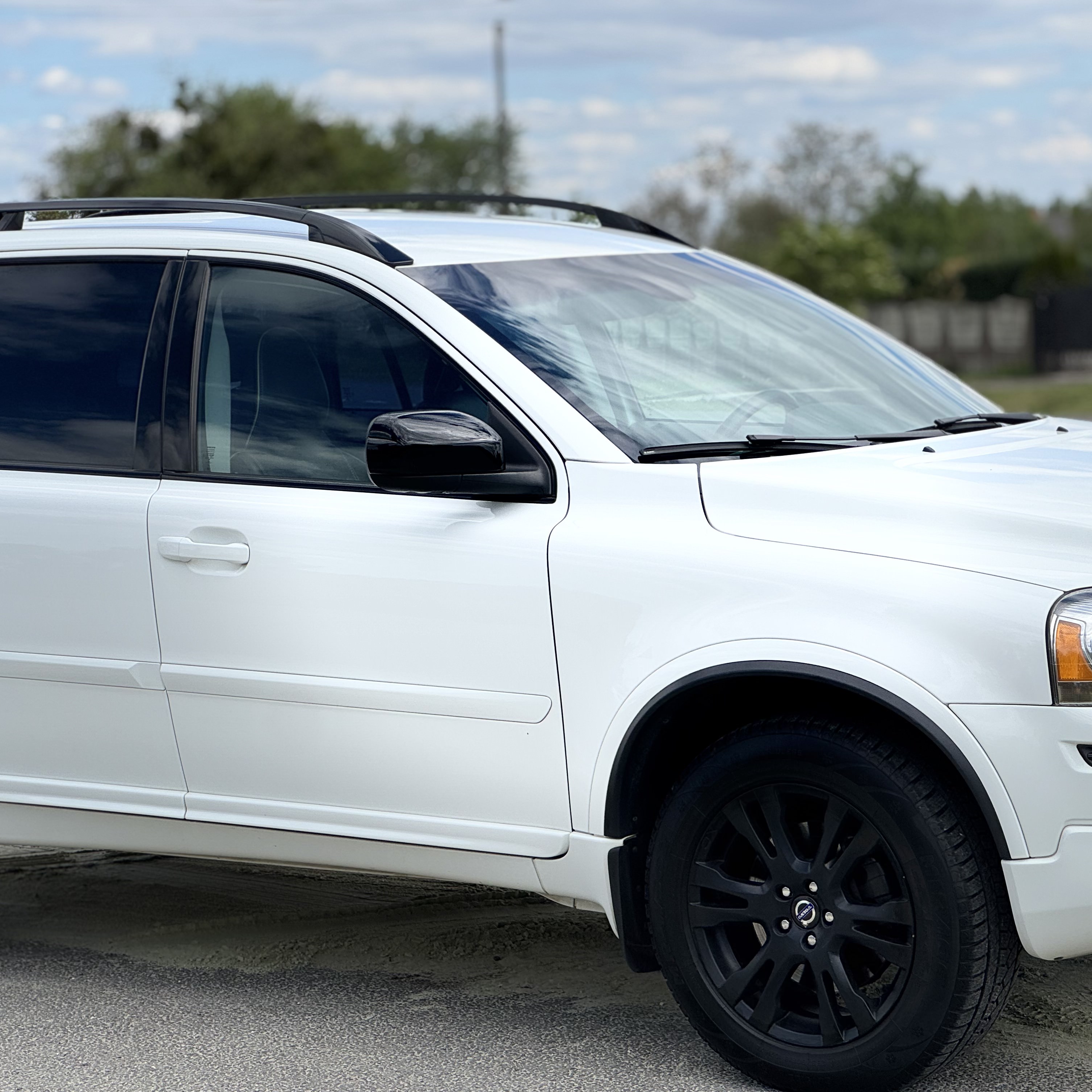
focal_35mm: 91
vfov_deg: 19.1
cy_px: 546
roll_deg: +1.5
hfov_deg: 19.1
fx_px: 3248
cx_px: 620
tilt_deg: -4.5
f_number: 2.8
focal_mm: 9
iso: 25
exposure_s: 1/1325
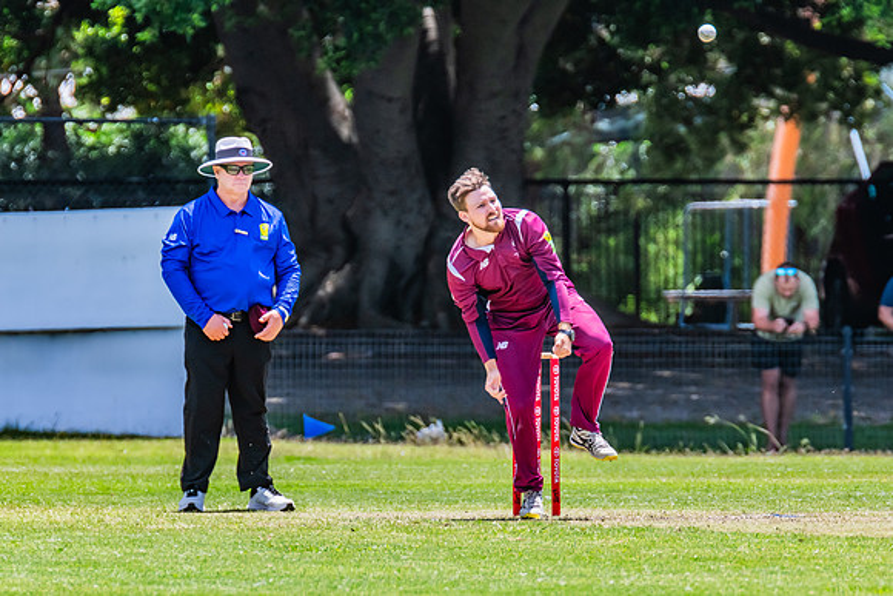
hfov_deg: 2.6
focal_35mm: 807
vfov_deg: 1.7
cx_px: 527
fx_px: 20014
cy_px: 374
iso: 800
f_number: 10
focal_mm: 600
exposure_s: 1/1000
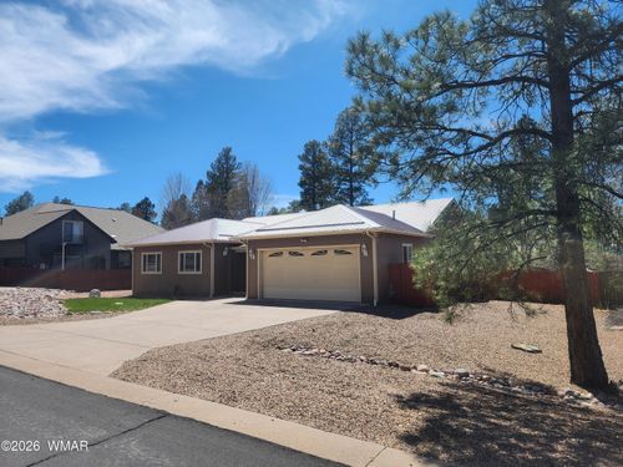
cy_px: 234
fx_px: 414
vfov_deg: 58.9
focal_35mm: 23
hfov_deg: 73.9
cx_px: 312
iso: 12
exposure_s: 1/1215
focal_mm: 6.4
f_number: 1.8
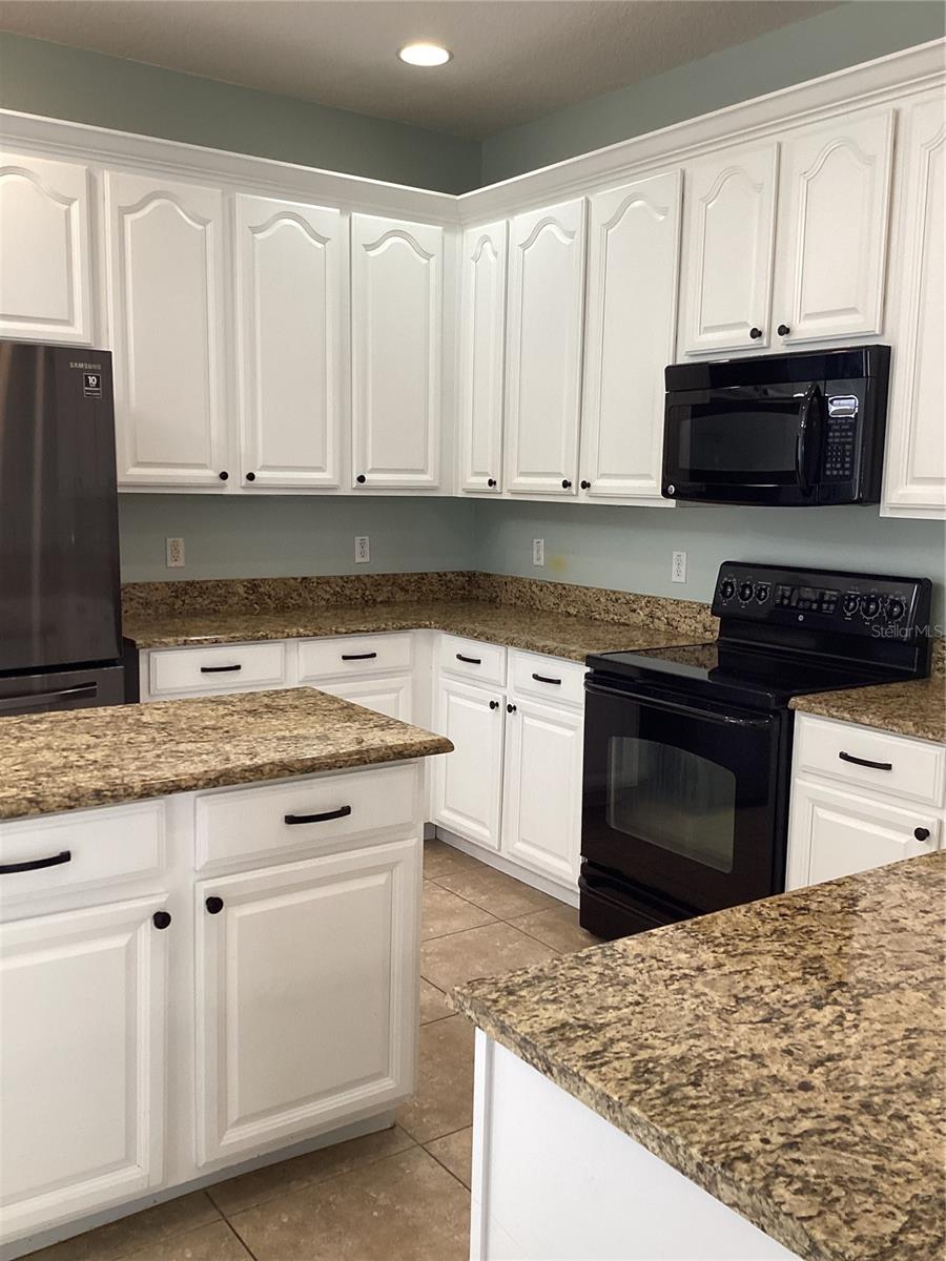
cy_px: 630
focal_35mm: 31
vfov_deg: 58.4
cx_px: 473
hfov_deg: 45.4
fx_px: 1130
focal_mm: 3.3
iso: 100
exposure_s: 1/60
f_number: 2.4
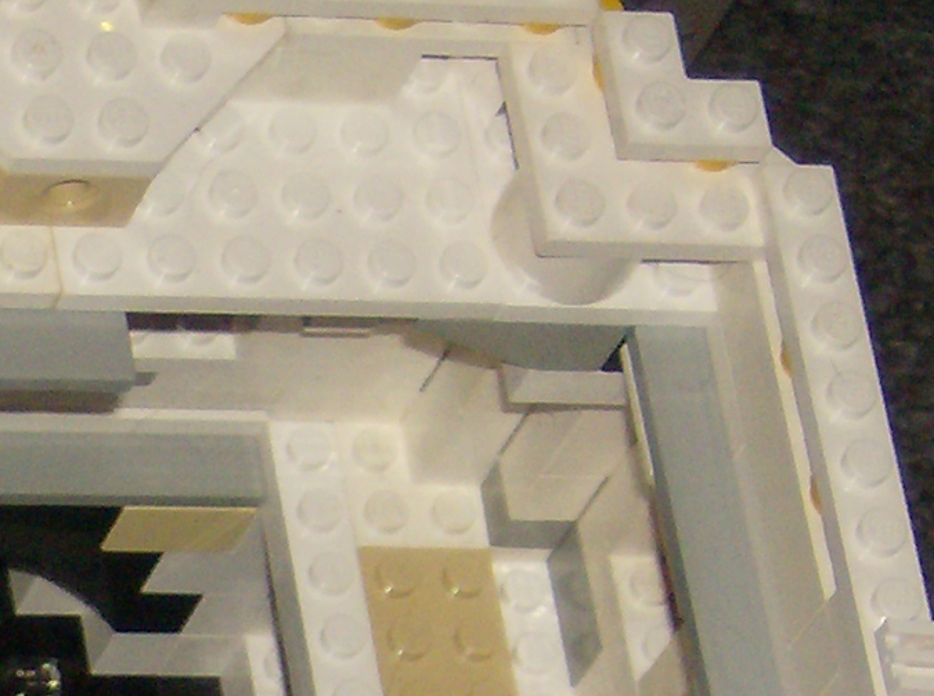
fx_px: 7188
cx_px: -558
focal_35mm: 267
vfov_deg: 5.5
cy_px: 1136
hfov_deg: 7.3
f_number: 3.7
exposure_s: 1/91.3
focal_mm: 11.6
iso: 200
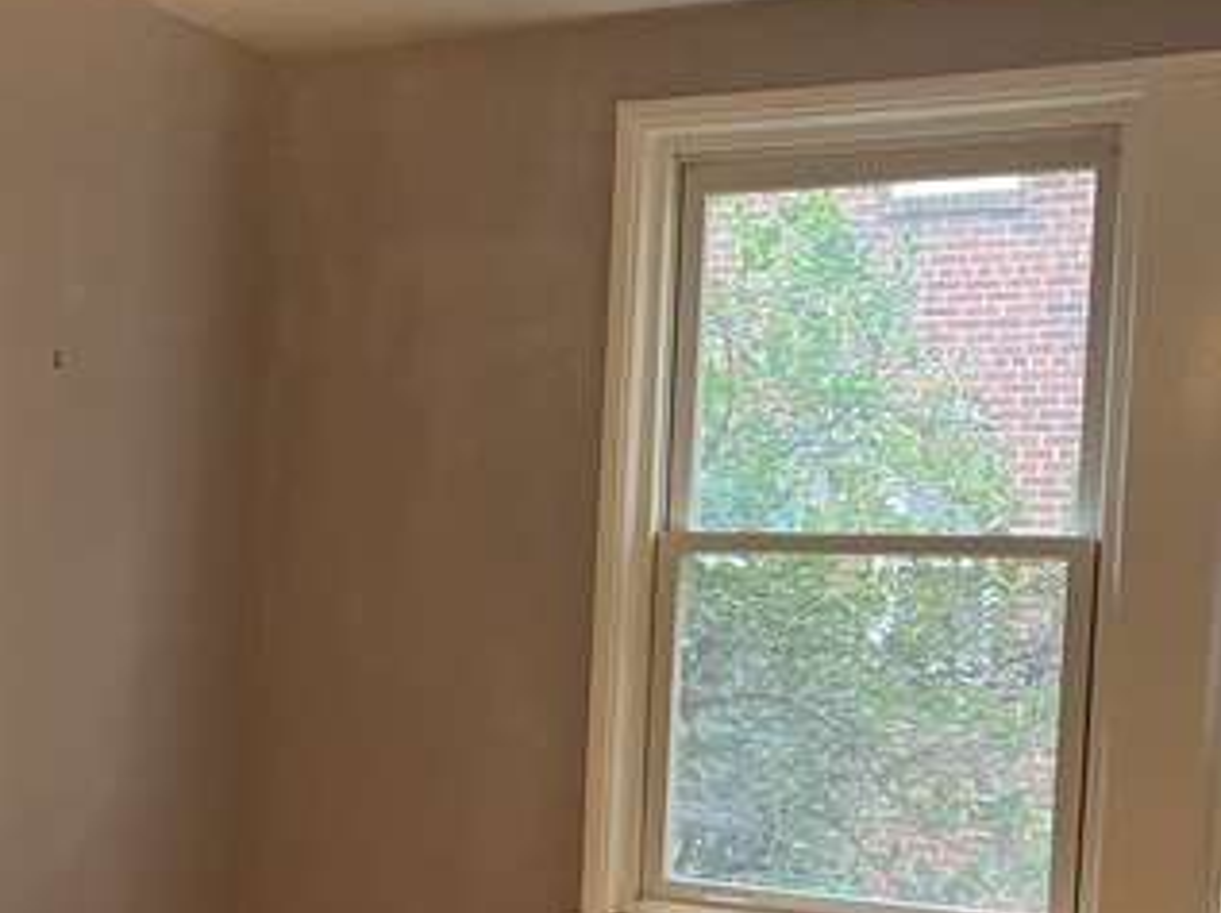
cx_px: 352
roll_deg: -2.2
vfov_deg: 24.4
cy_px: 724
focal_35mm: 59
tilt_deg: -4.2
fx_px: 2079
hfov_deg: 32.3
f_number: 1.8
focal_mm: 3.99
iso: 400
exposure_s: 1/40
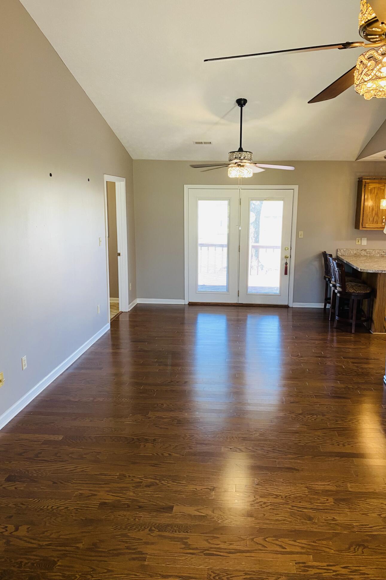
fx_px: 450
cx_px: 210
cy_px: 291
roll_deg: -0.3
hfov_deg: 46.4
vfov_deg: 65.5
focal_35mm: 28
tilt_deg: -11.2
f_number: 1.8
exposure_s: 1/60
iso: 100
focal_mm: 4.25
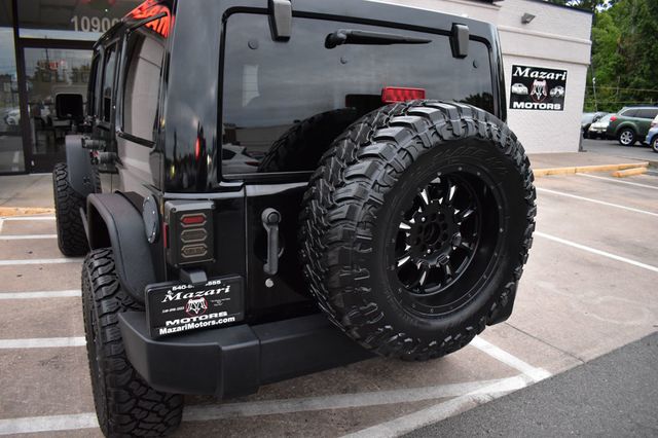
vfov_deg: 47.9
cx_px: 329
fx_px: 493
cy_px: 219
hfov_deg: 67.4
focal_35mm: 27
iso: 1600
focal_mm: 18
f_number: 3.5
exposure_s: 1/13
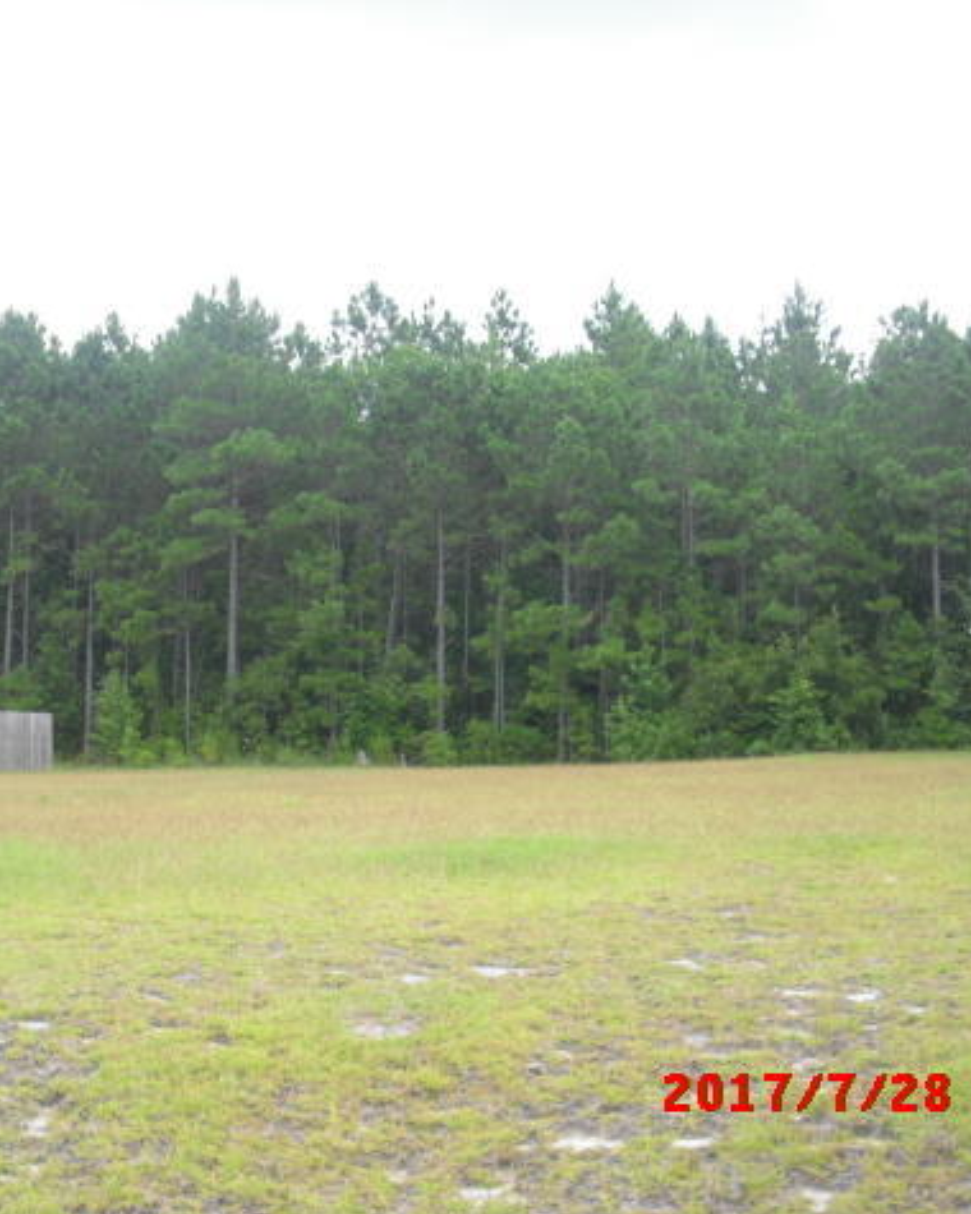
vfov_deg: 37.3
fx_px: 1796
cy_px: 611
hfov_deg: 30.2
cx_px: 406
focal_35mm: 50
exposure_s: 1/100
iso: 100
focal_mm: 6.2
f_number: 5.6
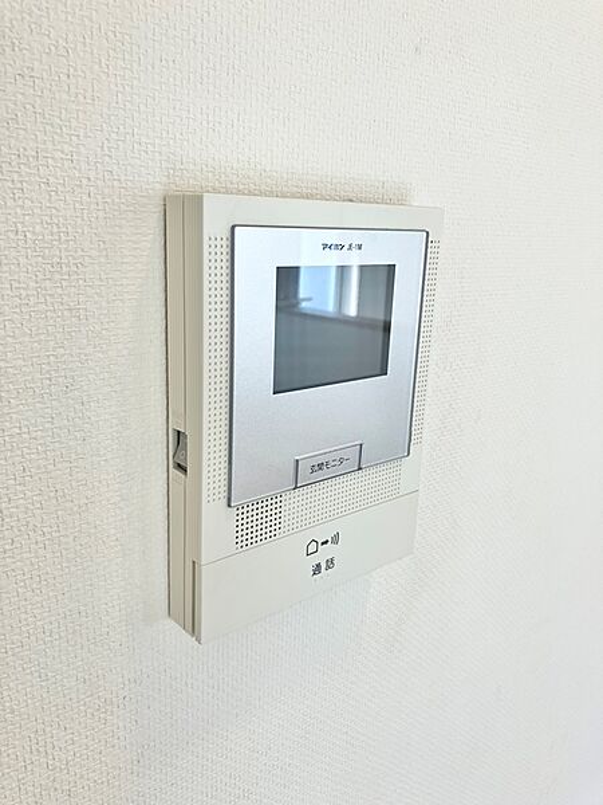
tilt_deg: -15.0
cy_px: 402
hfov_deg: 49.7
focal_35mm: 28
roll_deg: -2.8
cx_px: 302
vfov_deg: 63.4
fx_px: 650
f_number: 1.8
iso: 32
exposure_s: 1/100
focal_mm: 3.99
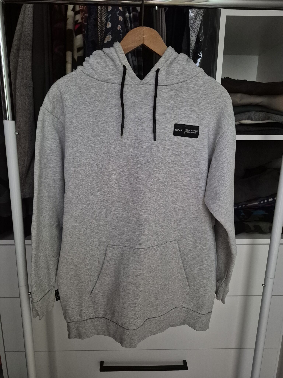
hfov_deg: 58.9
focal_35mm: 23
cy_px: 189
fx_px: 251
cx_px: 142
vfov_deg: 73.9
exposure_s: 1/40
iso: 1250
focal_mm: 5.4
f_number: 1.8
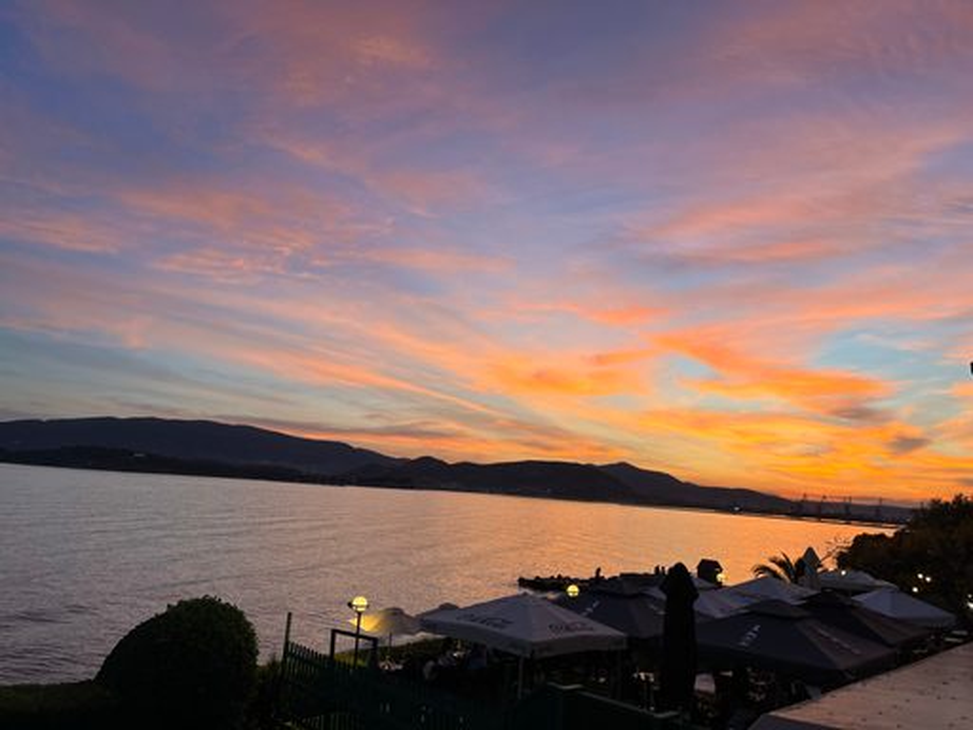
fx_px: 731
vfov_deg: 53.1
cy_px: 365
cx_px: 486
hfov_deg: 67.3
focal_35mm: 26
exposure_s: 1/135
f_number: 1.6
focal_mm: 5.1
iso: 32
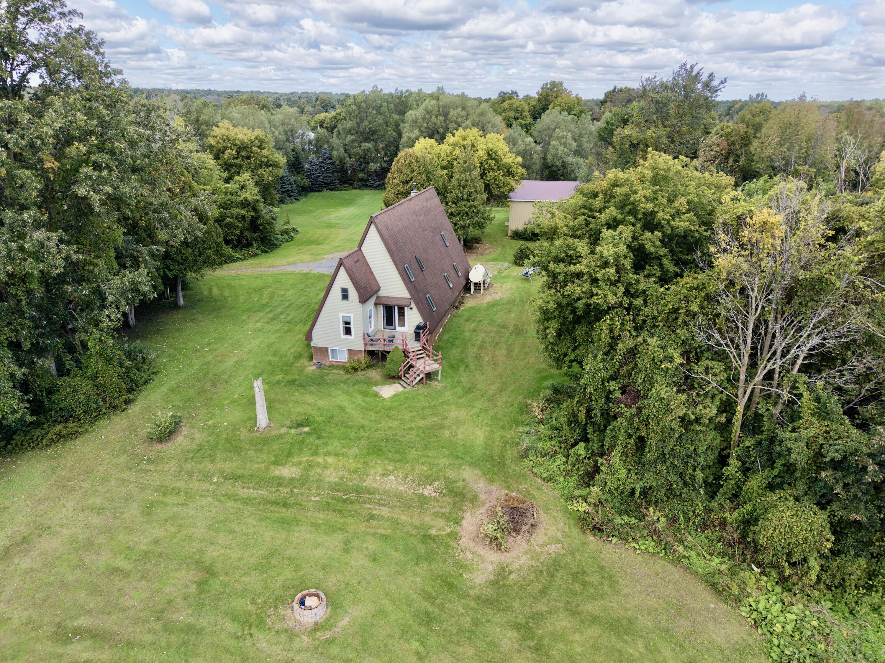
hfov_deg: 71.6
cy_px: 332
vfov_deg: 56.8
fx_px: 614
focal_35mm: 24
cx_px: 442
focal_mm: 8.67
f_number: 1.8
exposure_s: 1/640
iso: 100
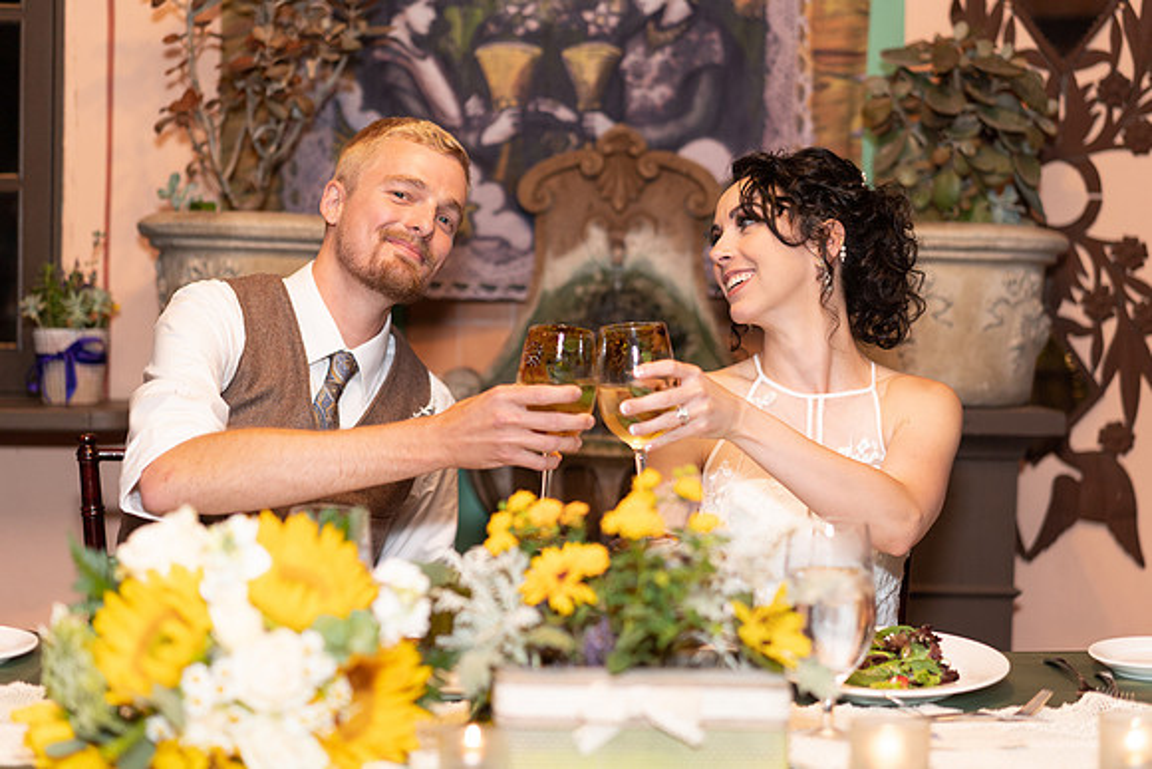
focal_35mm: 55
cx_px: 576
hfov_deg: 36.2
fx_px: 1760
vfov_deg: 24.6
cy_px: 384
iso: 500
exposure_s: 1/200
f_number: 2.2
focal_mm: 55
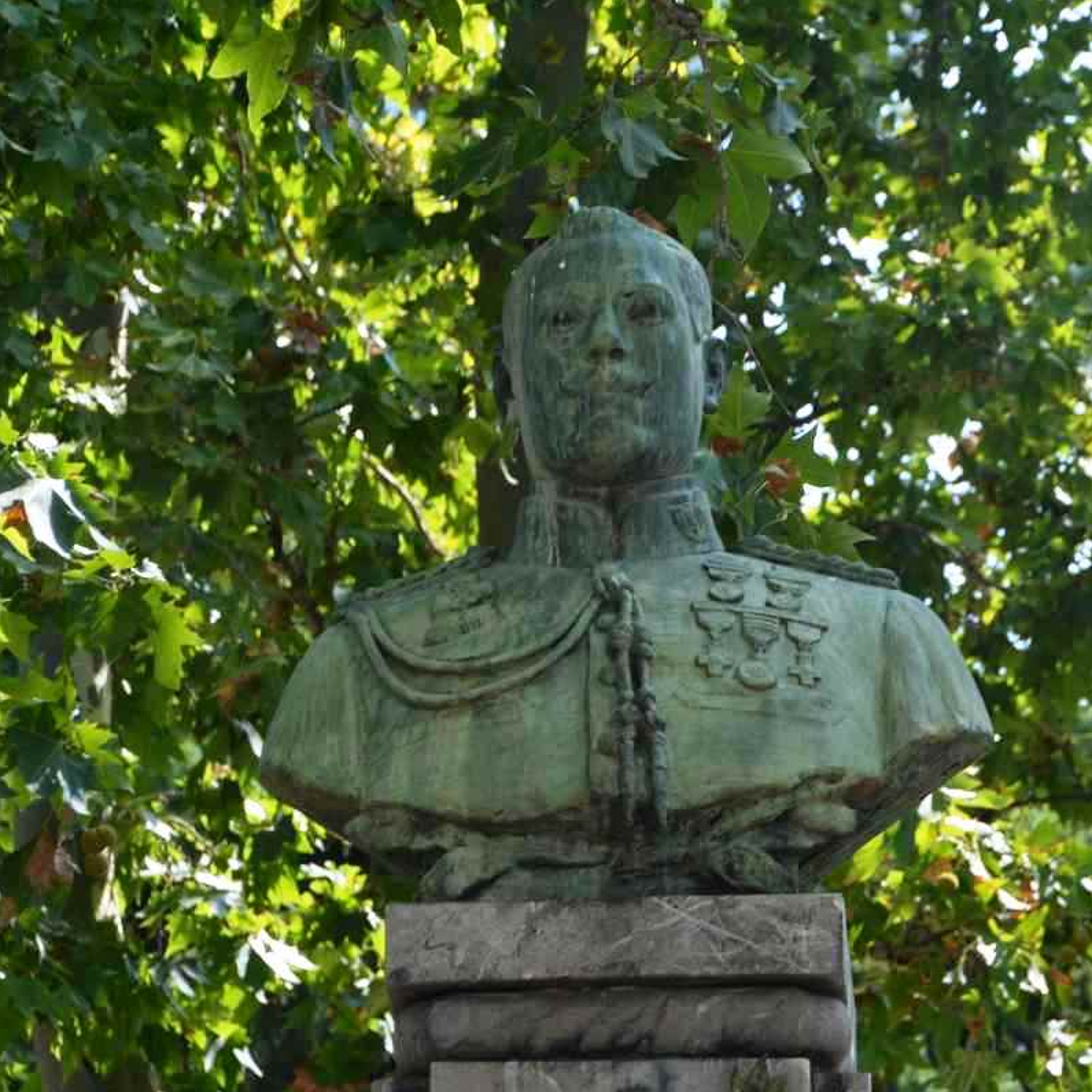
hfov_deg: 6.5
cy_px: 546
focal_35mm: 269
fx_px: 9601
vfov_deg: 6.5
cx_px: 623
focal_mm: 140
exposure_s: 1/100
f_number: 9
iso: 100
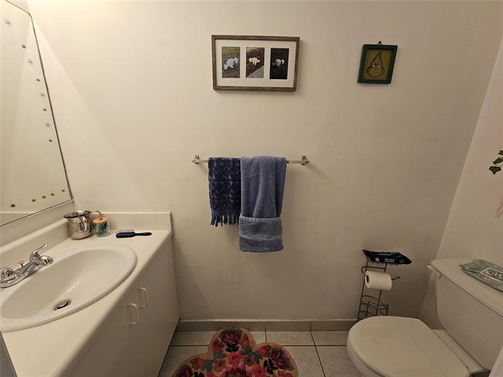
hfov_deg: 106.2
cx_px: 252
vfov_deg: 89.9
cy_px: 188
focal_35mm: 13
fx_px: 189
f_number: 2.2
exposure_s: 1/60
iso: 125
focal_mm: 2.2
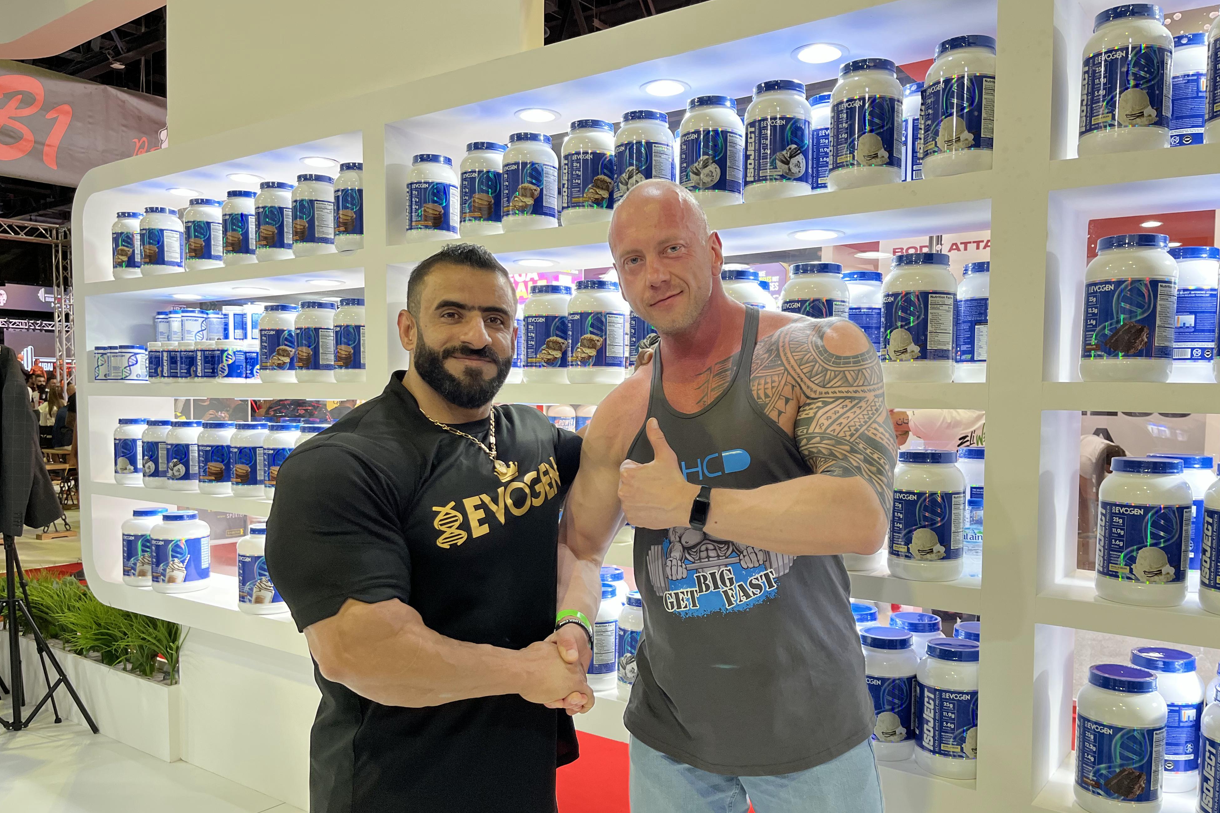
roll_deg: +0.3
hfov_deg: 65.5
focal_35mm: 28
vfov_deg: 46.3
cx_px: 631
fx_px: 949
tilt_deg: -4.3
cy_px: 457
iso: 125
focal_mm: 5.1
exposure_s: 1/100
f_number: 1.6
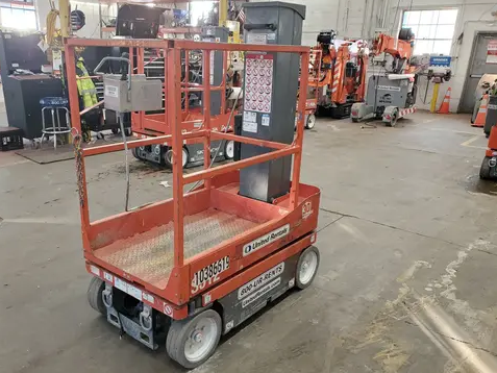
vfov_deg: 46.8
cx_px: 230
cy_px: 196
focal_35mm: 30
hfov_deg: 59.9
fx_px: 431
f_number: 2.4
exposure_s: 1/39
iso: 250
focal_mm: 4.3
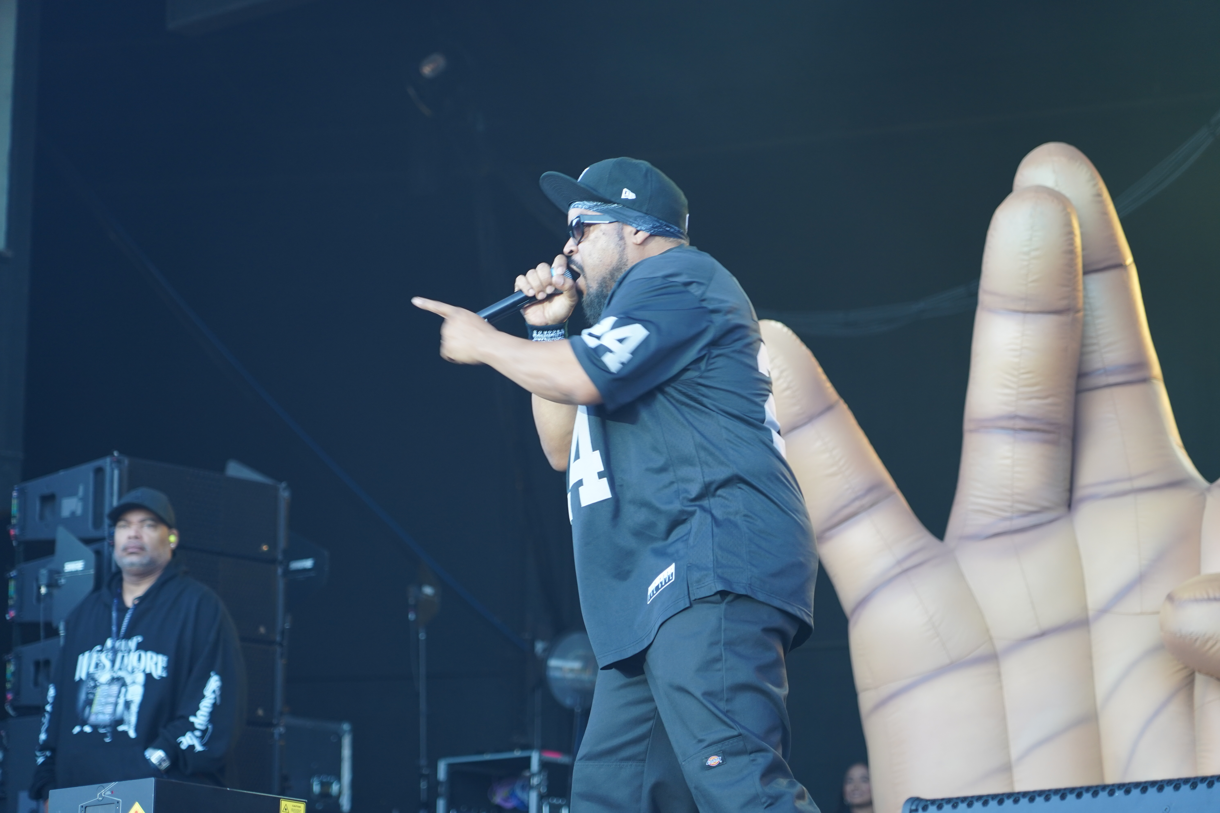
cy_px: 406
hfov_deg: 19.5
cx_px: 610
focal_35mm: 105
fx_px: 3558
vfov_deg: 13.0
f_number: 4
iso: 640
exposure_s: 1/160
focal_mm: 105
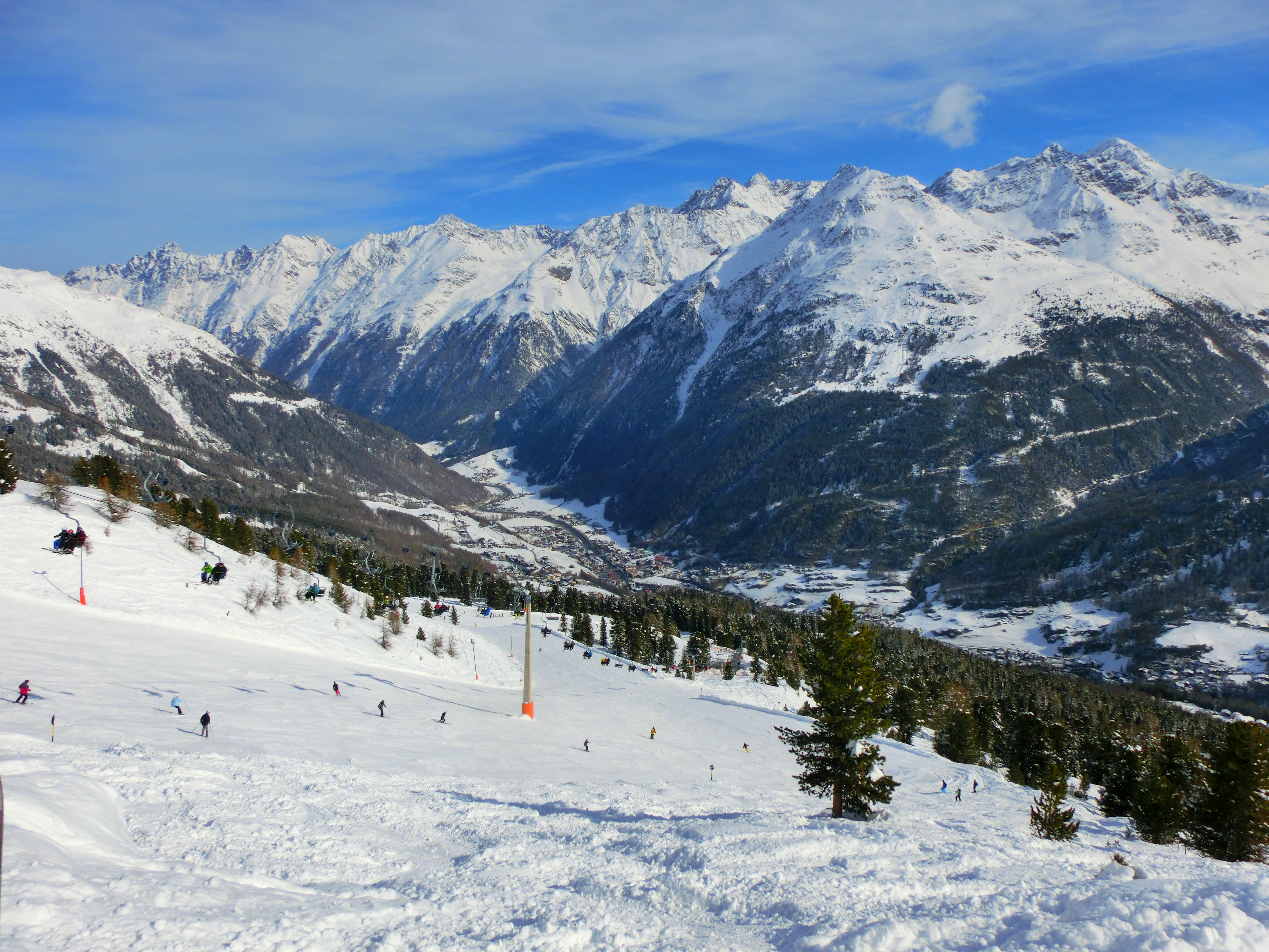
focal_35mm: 24
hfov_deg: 71.6
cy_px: 476
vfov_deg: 56.8
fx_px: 880
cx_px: 634
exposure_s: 1/640
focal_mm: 4.24
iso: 80
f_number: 7.9
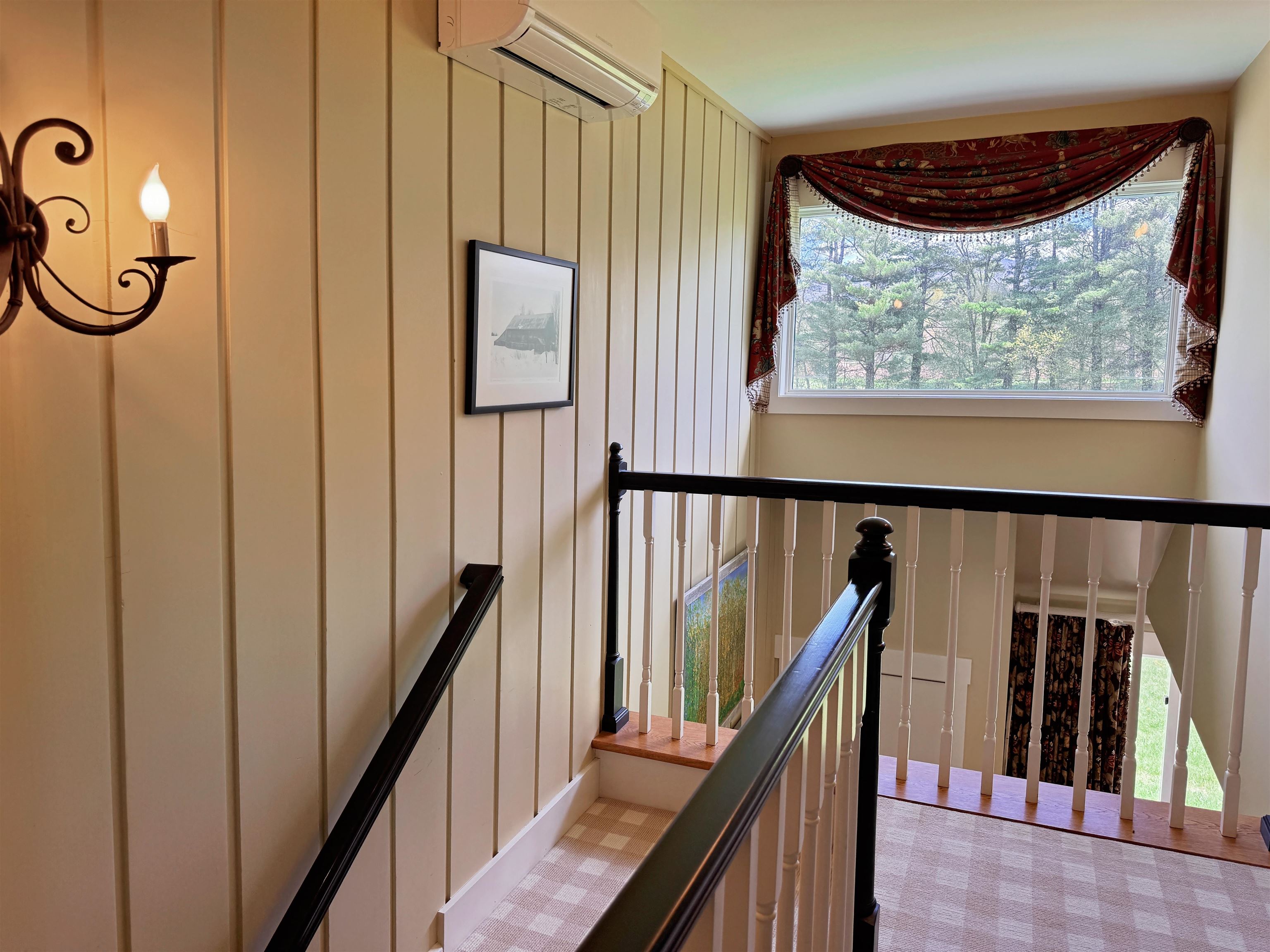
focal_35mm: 24
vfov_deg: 56.8
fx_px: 881
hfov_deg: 71.6
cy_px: 476
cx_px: 635
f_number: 1.78
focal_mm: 6.76
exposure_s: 1/284
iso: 80
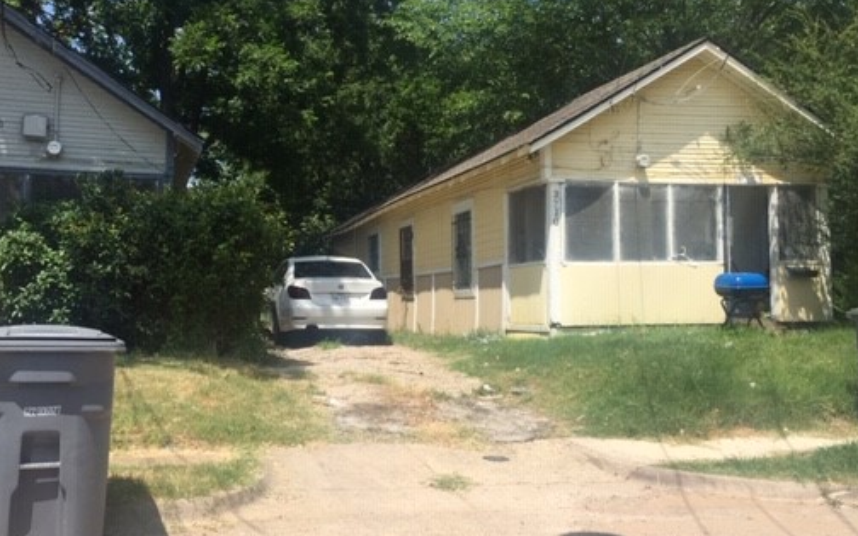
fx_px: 912
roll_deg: +0.8
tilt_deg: +4.4
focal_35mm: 39
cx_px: 354
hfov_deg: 50.1
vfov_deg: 32.8
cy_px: 267
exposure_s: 1/1883
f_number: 2.2
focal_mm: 4.15
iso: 32
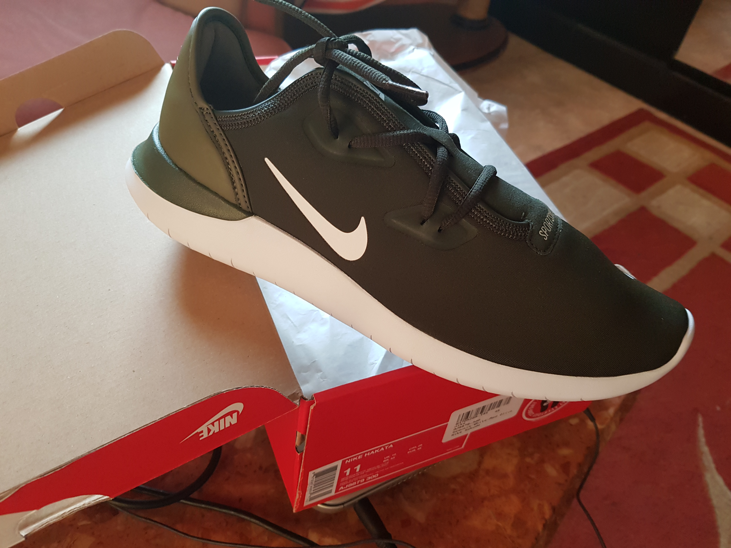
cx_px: 366
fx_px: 549
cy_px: 274
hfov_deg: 67.3
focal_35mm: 26
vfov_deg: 53.1
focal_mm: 4.3
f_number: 1.7
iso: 200
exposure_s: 1/30
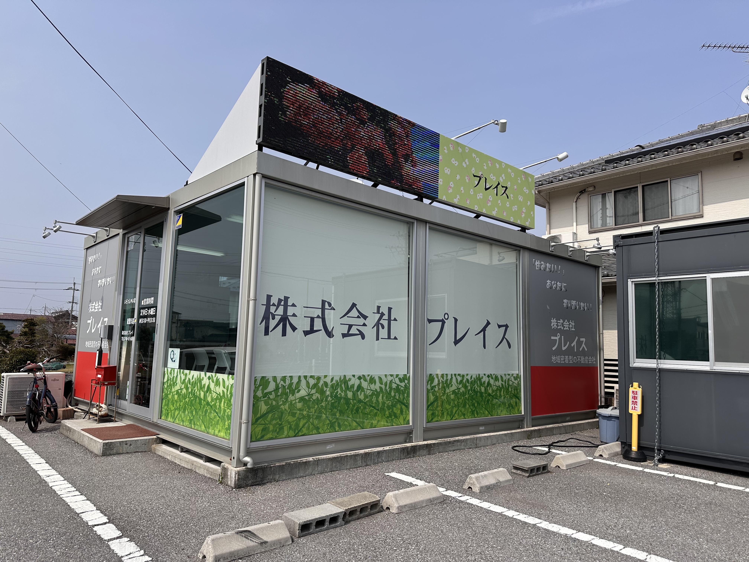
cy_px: 281
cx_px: 374
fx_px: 519
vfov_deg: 56.8
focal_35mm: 24
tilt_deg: +7.8
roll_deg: -2.0
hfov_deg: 71.6
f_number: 1.78
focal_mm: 6.86
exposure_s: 1/5525
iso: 80
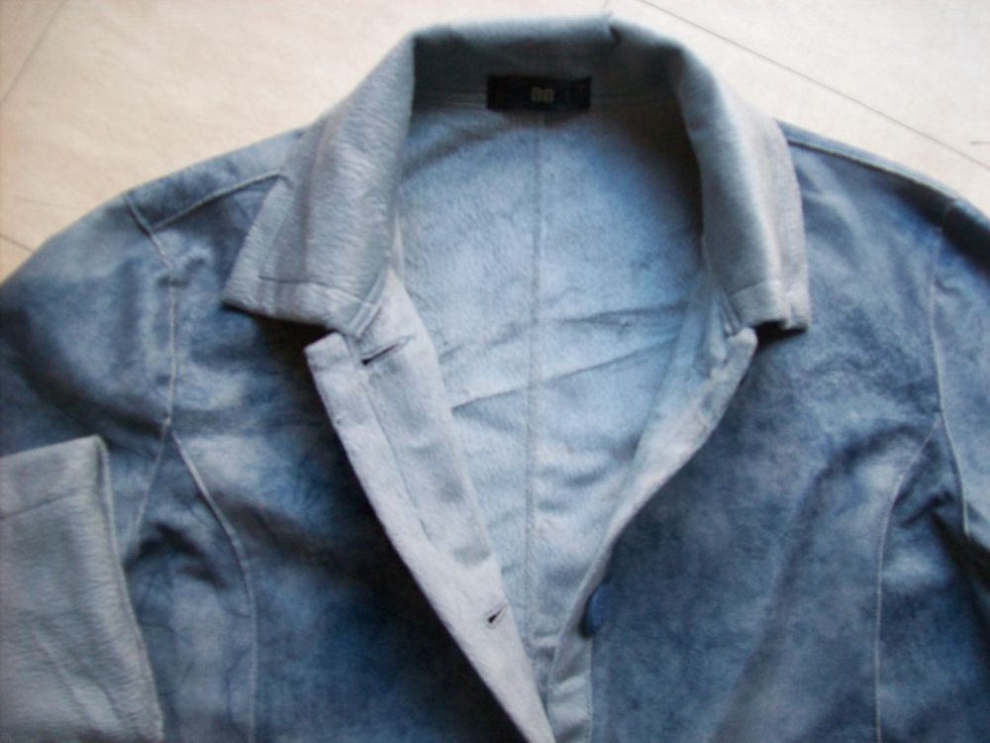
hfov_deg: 51.4
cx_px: 495
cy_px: 372
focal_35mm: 36
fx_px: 1030
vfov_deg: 39.7
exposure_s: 1/30.2
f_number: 2.7
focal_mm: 6
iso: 160
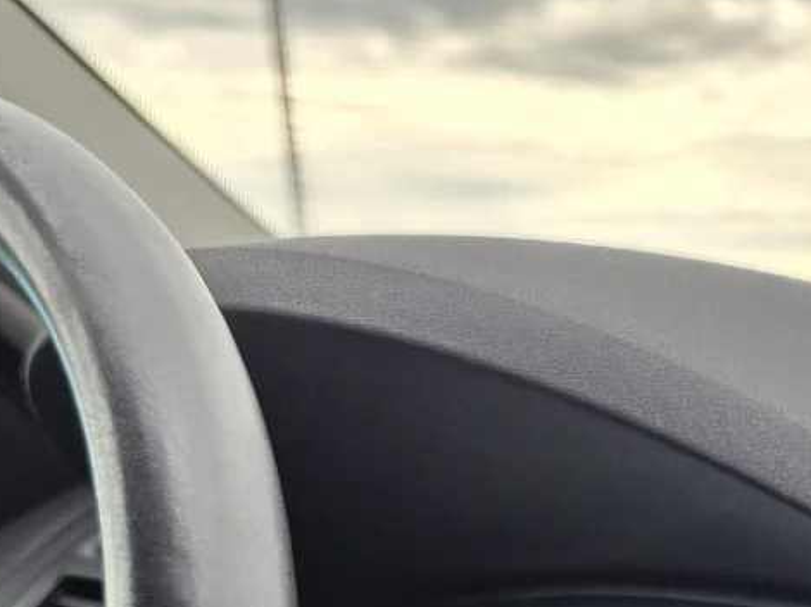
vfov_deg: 13.5
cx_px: 1078
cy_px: 1198
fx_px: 2201
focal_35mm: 94
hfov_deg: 19.2
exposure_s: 1/180
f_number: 1.7
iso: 32
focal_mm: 6.3
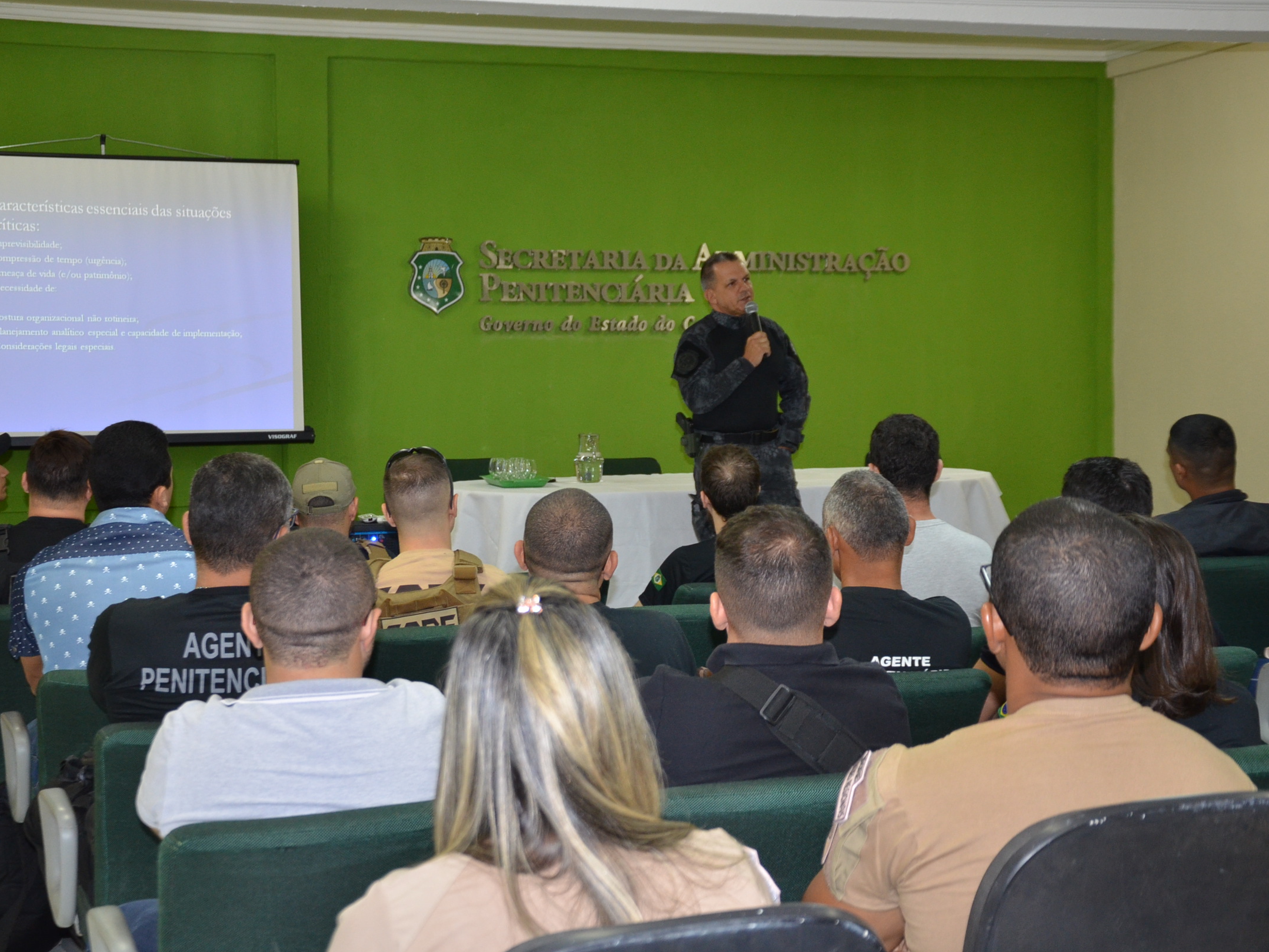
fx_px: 2110
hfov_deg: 33.5
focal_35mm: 58
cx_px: 599
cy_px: 477
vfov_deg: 25.4
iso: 800
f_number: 4.5
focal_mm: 35
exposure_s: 1/60
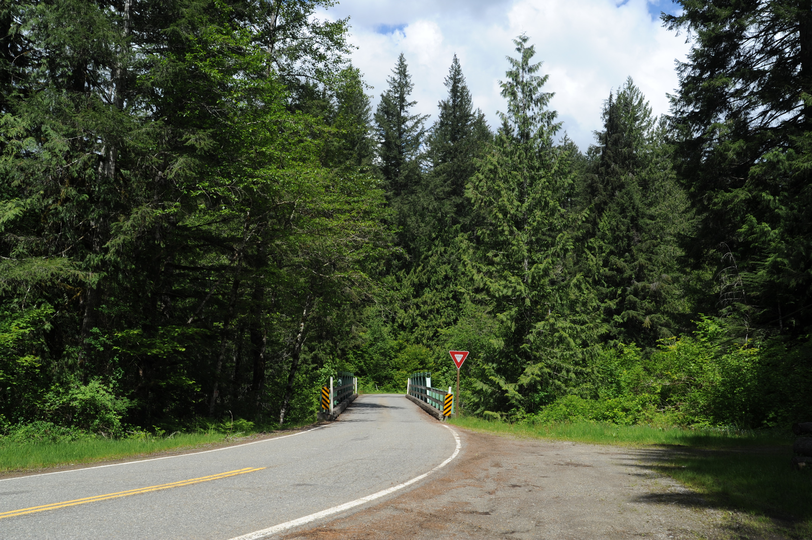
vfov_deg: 41.1
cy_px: 270
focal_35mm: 32
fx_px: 721
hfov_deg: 58.7
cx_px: 406
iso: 200
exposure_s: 1/250
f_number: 11
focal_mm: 32
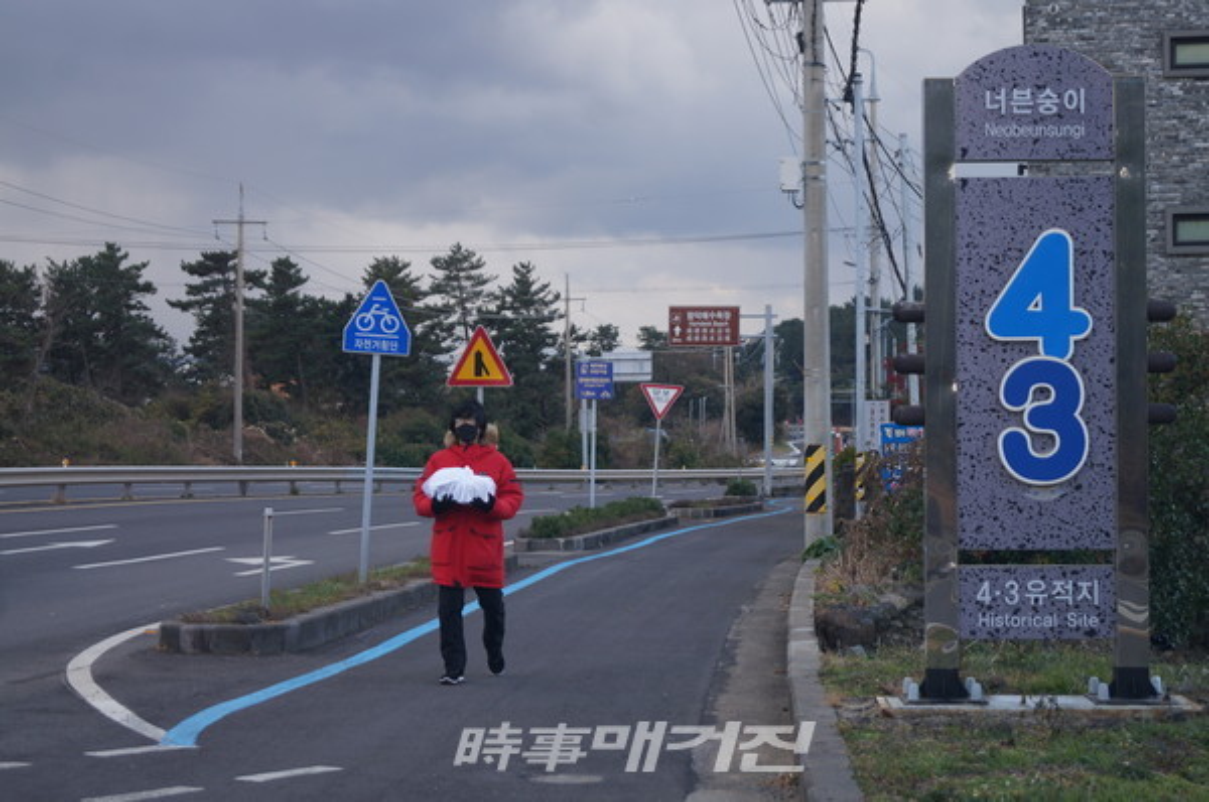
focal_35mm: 82
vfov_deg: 16.5
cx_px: 604
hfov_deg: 24.7
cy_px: 401
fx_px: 2766
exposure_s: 1/100
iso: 125
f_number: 5.6
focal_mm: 55
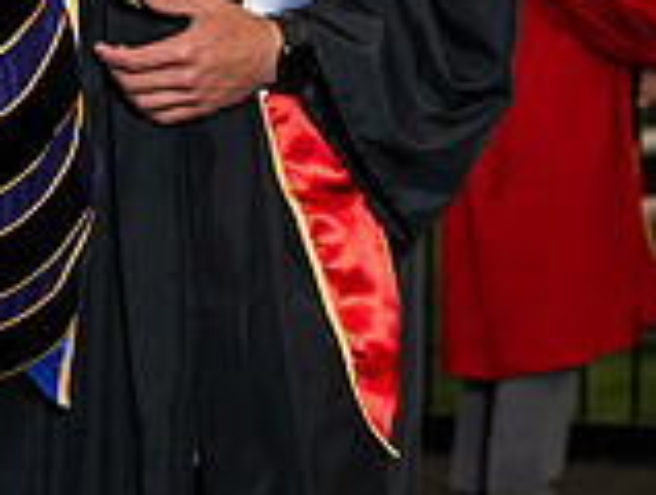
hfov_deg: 8.0
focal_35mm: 245
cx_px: -169
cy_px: -184
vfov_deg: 6.0
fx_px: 4653
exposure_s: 1/200
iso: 1250
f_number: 4.5
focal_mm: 70
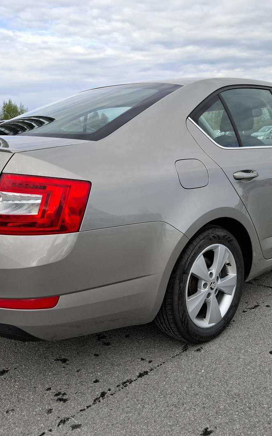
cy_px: 220
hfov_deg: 38.1
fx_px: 391
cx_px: 167
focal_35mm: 33
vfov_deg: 58.1
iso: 50
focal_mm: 5.54
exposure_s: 1/769
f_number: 1.8
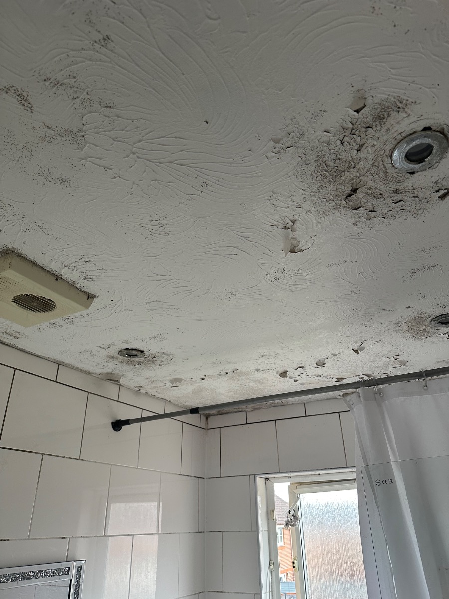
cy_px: 300
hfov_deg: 56.8
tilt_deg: +27.2
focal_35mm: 24
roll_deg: +2.7
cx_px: 224
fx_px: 415
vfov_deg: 71.6
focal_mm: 6.86
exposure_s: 1/121
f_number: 1.78
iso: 200
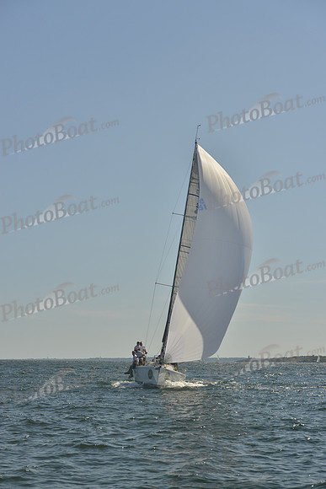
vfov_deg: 28.8
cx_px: 163
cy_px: 244
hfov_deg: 19.5
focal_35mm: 70
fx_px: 950
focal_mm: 70
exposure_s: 1/1250
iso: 400
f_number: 8
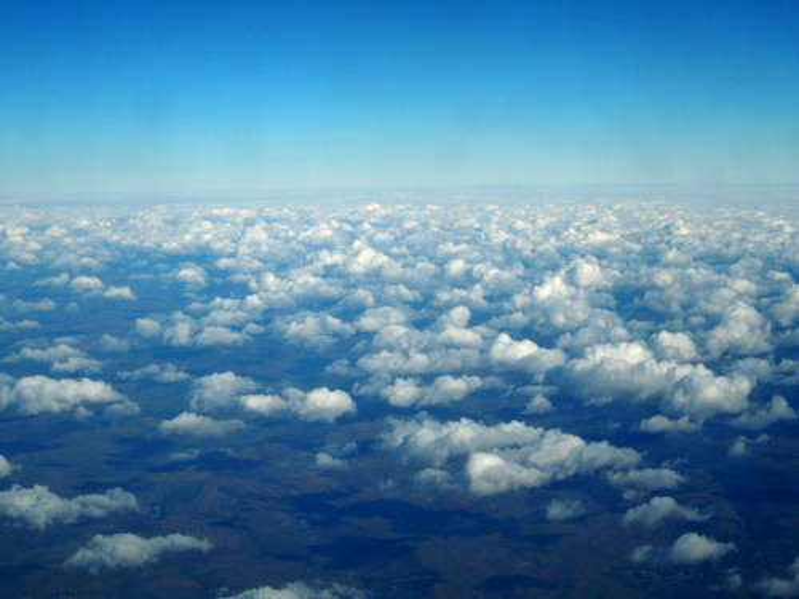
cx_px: 400
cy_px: 300
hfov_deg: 31.7
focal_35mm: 61
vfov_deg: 24.0
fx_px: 1408
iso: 100
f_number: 8.6
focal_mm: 11
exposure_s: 1/640
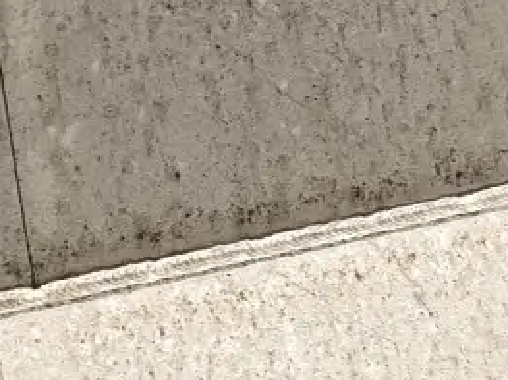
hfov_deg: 11.4
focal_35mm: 168
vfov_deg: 8.8
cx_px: 713
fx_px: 2464
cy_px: 118
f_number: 1.7
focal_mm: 6.3
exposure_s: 1/100
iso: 125
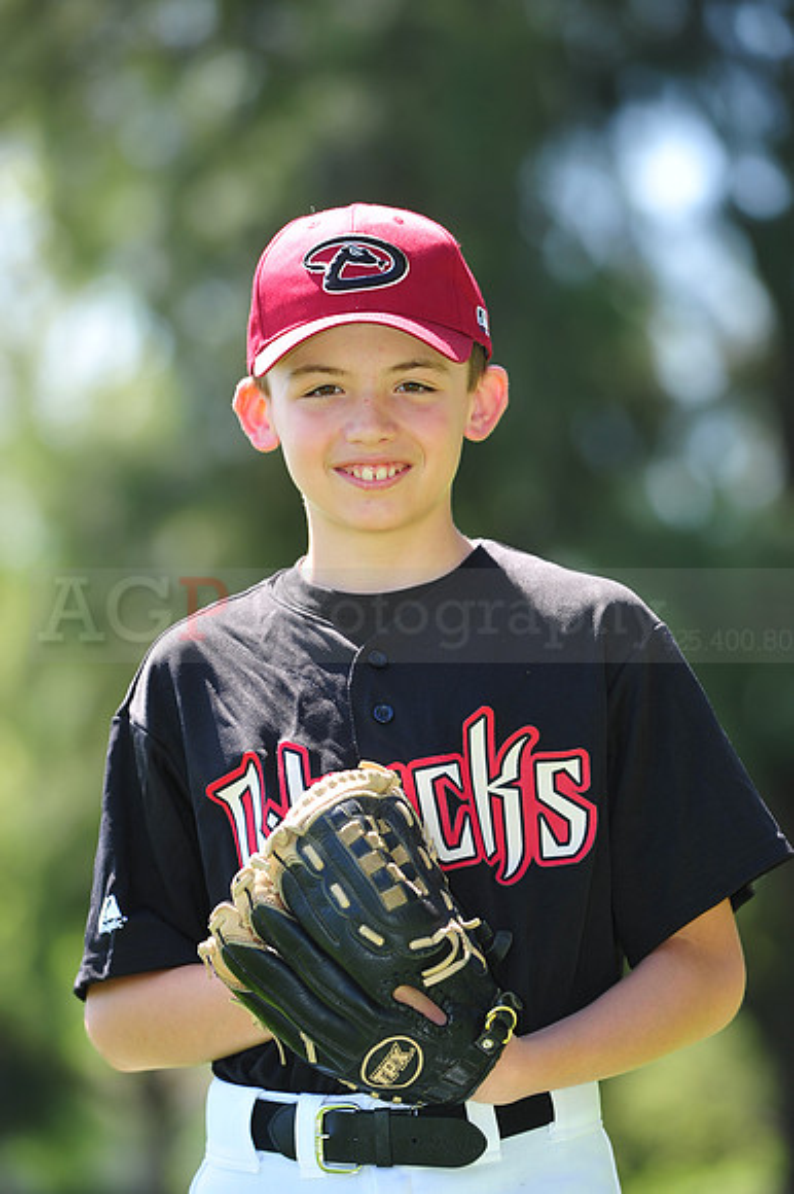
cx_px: 397
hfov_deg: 6.9
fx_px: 6624
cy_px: 597
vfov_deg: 10.3
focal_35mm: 200
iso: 200
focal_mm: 200
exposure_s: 1/320
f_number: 4.5
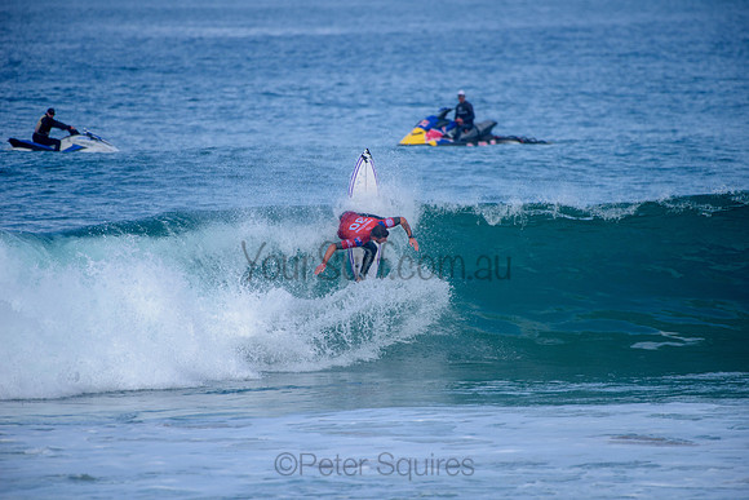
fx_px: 10407
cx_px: 374
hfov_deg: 4.1
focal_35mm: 500
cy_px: 250
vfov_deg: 2.8
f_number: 5.6
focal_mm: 500
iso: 220
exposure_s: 1/2000
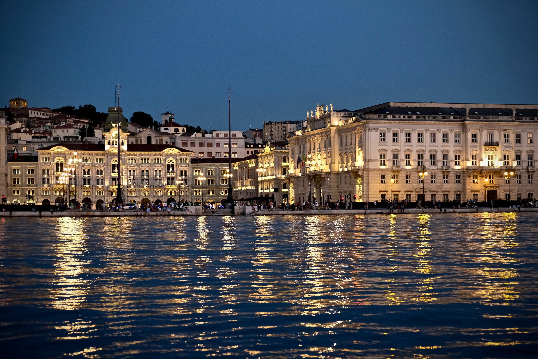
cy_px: 180
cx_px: 269
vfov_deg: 21.2
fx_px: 956
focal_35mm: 64
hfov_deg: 31.4
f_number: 4
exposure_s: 1/60
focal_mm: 42.5
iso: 2500
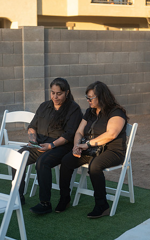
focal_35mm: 72
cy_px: 120
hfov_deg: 18.1
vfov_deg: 28.6
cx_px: 71
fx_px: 471
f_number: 2.8
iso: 320
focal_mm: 70
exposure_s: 1/1250
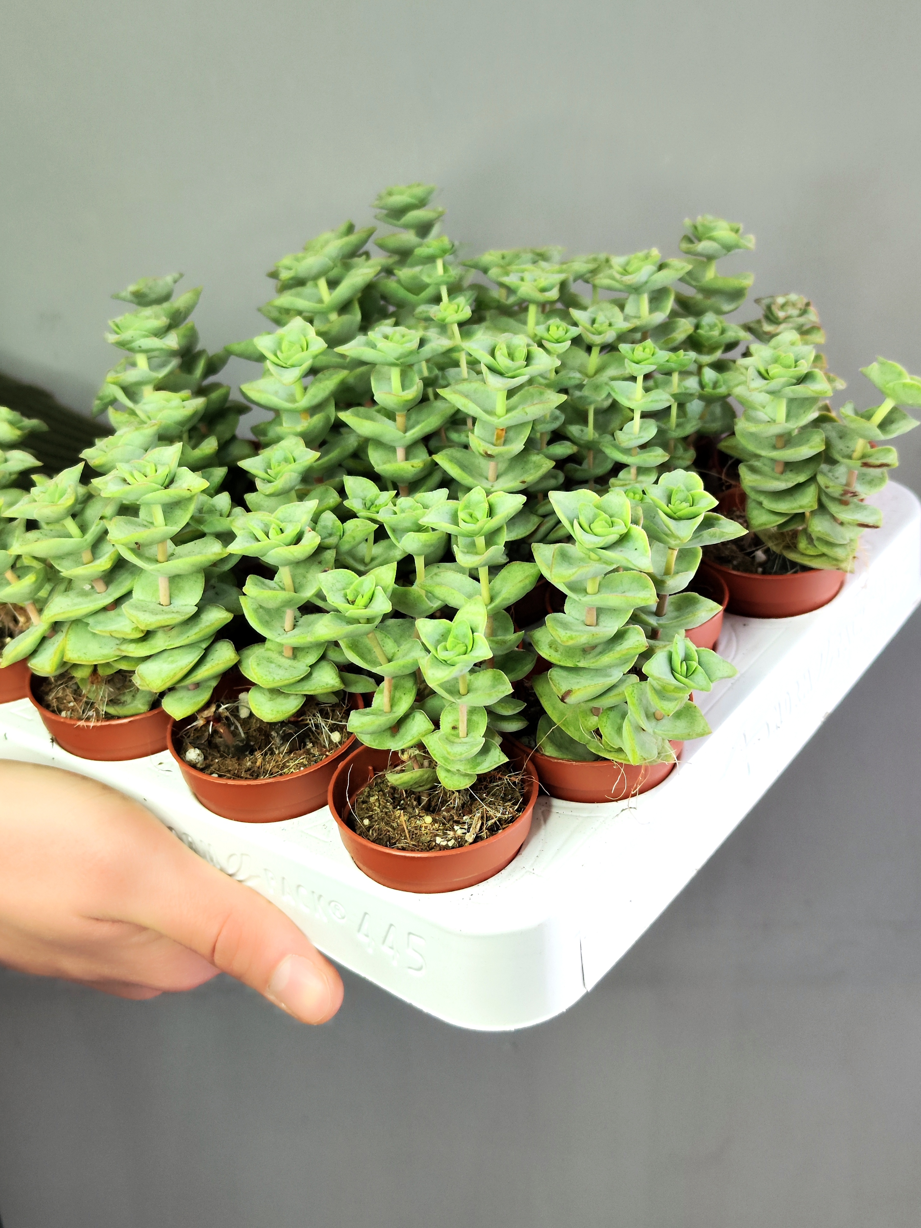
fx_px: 816
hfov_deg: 58.9
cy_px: 614
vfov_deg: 73.9
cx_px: 460
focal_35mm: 23
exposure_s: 1/100
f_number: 1.69
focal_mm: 7.01
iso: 967
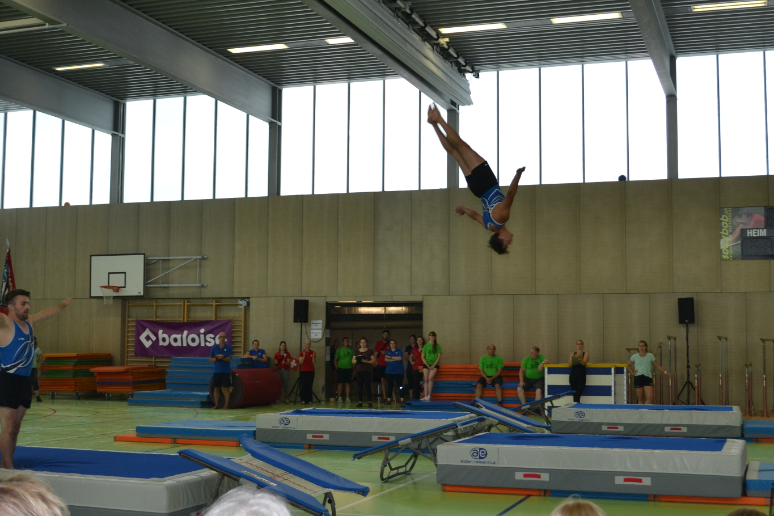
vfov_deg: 29.9
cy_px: 275
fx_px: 967
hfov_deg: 43.6
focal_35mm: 45
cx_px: 419
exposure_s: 1/125
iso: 160
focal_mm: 20
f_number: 4
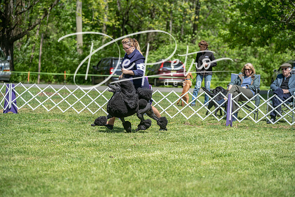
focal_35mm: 120
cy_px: 98
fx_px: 984
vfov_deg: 11.4
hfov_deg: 17.1
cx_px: 148
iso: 160
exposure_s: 1/1000
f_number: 4
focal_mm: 120
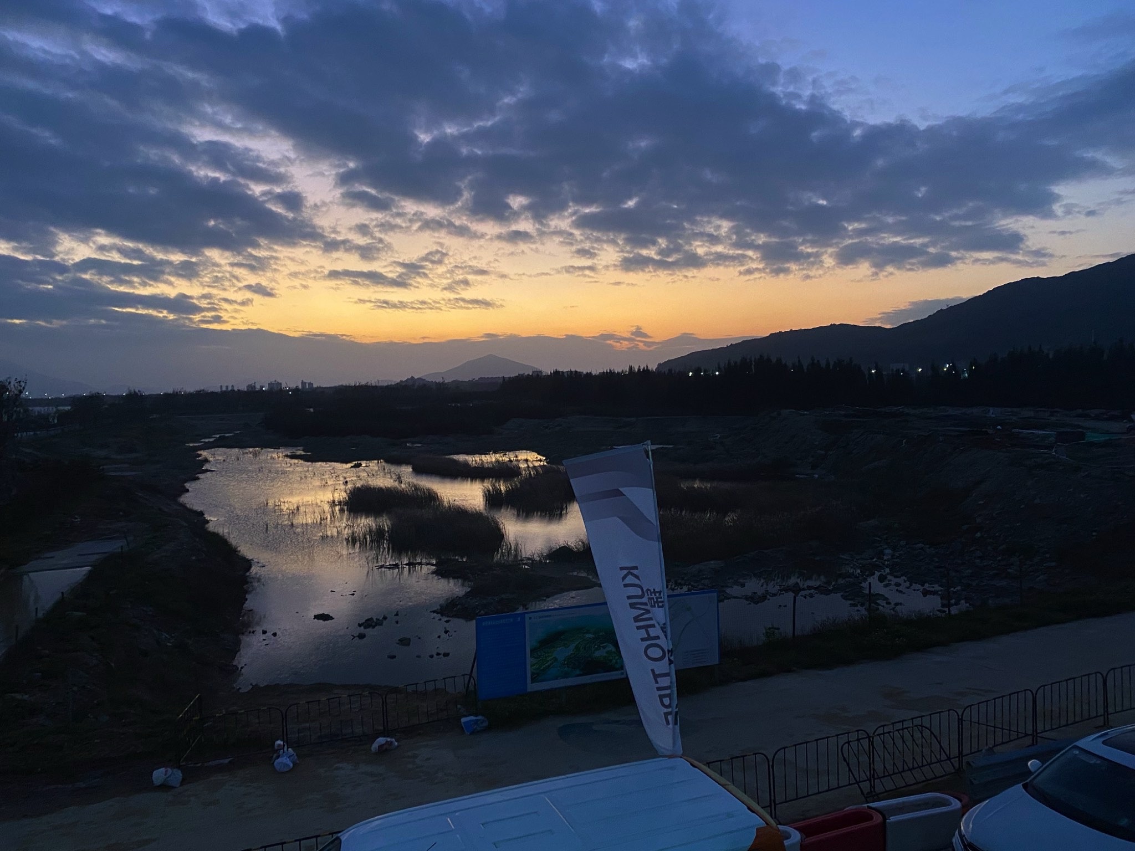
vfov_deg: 53.1
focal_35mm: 26
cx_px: 568
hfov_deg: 67.3
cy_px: 426
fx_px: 852
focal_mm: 4.25
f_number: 1.8
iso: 200
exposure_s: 1/50
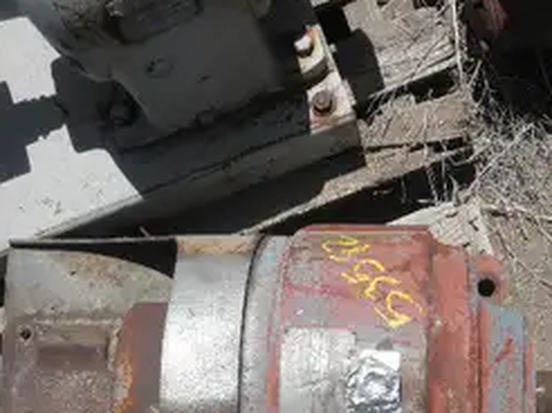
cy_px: 312
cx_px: 321
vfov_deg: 25.3
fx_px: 908
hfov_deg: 33.7
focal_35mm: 57
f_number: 9.1
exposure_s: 1/200
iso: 64
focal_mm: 6.1
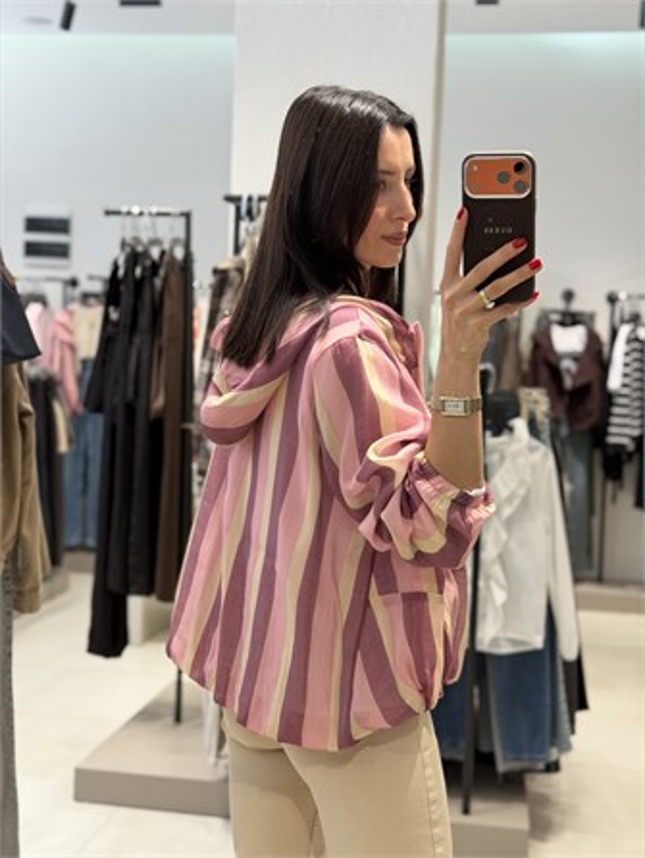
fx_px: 1191
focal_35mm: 48
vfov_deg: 39.6
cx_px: 322
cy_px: 429
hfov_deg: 30.3
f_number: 1.78
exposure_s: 1/100
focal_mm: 6.76
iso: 64
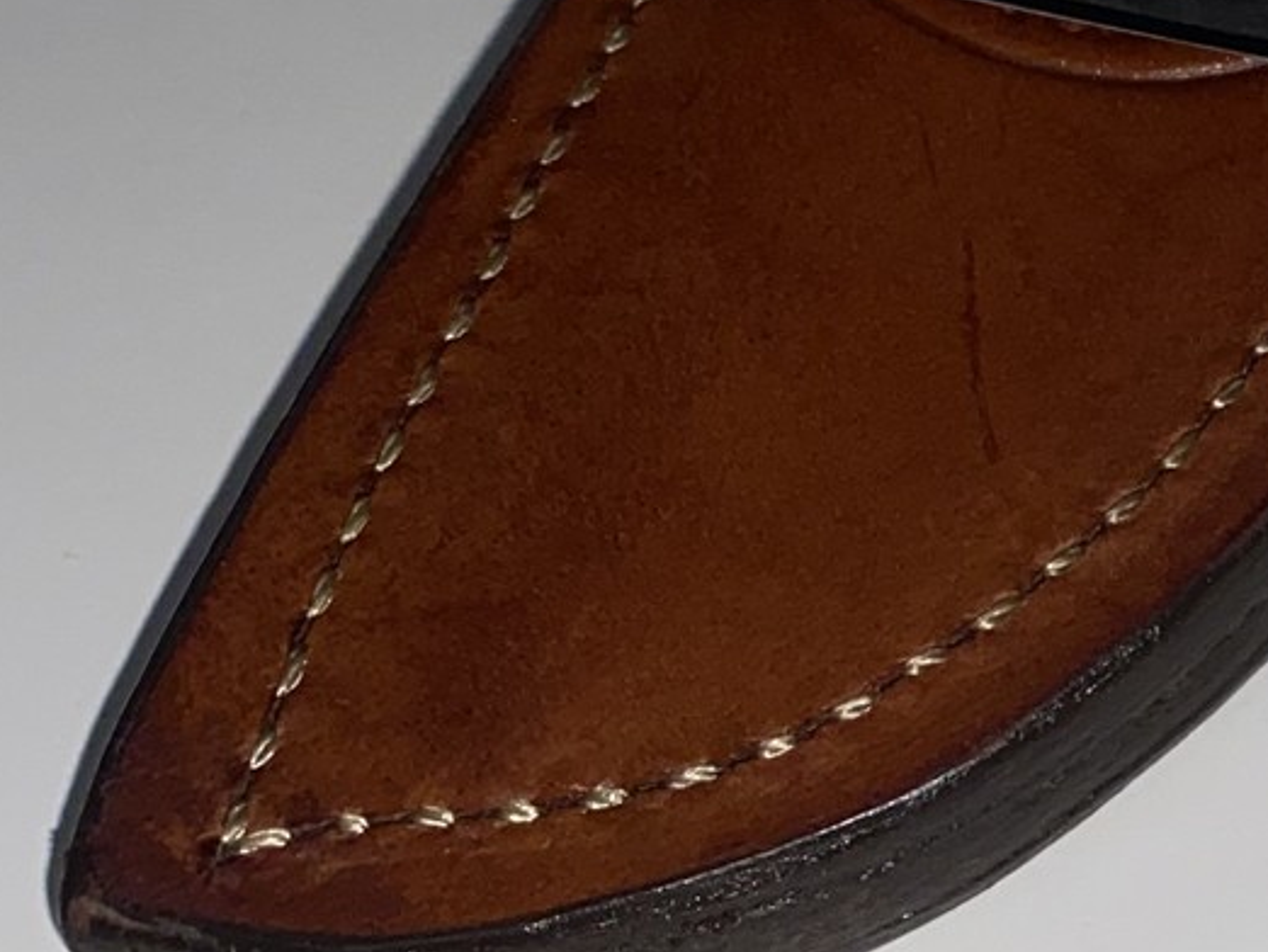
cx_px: 1926
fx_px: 3738
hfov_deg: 17.3
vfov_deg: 14.4
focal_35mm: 102
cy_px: 197
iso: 32
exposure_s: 1/669
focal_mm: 4.25
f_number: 1.8
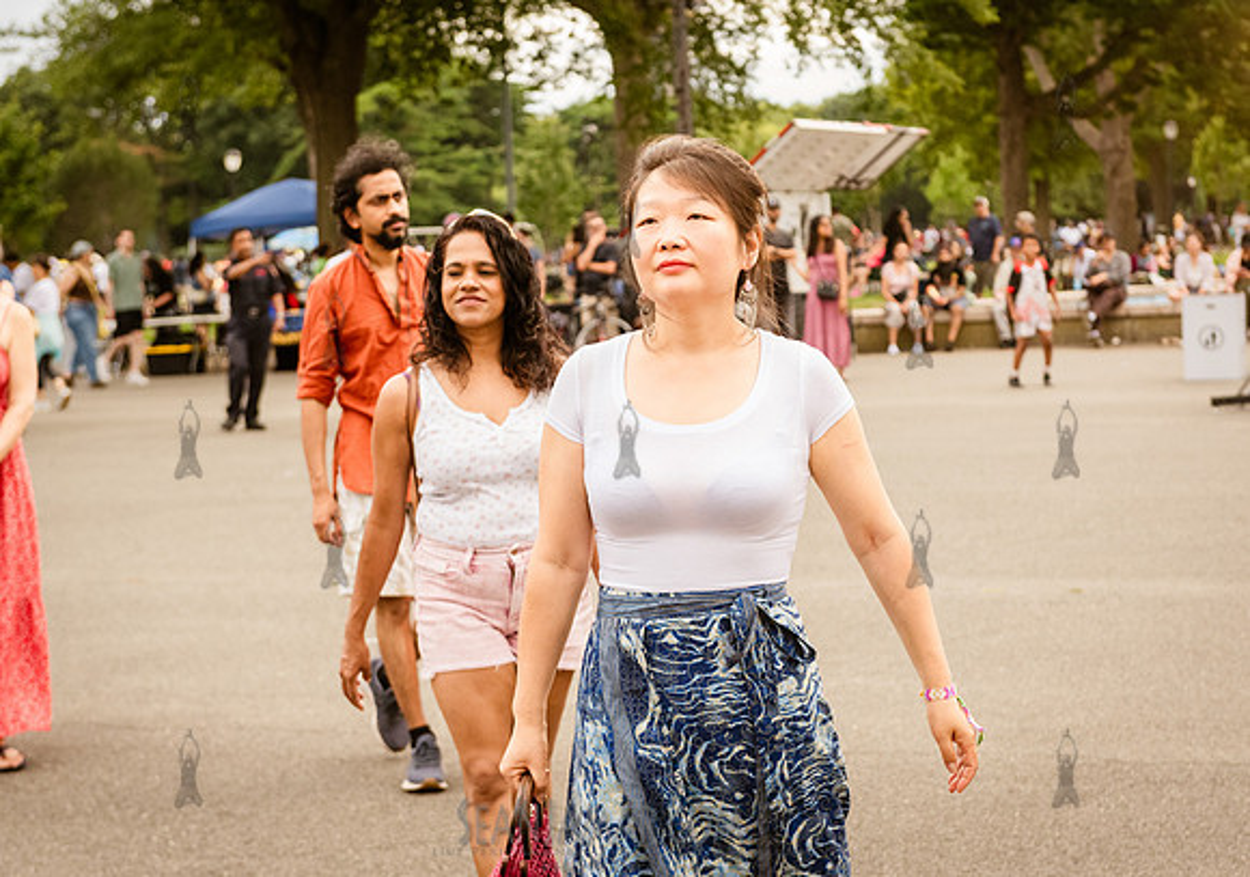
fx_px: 2938
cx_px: 709
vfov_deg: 17.0
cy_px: 403
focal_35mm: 83
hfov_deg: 24.0
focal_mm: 70
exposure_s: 1/1600
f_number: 4.5
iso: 2000
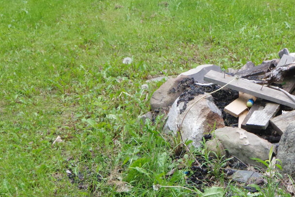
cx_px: 322
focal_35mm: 89
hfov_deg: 21.7
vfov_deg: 15.3
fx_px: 729
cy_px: 53
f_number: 13
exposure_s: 1/250
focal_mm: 24
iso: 2000
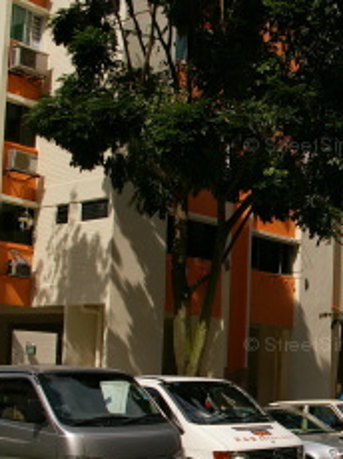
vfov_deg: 31.0
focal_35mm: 62
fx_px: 821
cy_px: 300
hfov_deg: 22.1
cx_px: 393
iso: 200
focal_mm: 18
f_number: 6.7
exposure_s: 1/2000
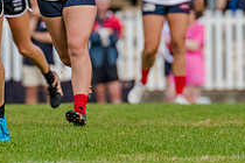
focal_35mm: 1483
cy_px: 13
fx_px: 10092
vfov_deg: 0.9
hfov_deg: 1.4
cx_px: -47
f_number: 6.3
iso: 800
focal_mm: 420
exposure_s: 1/1600
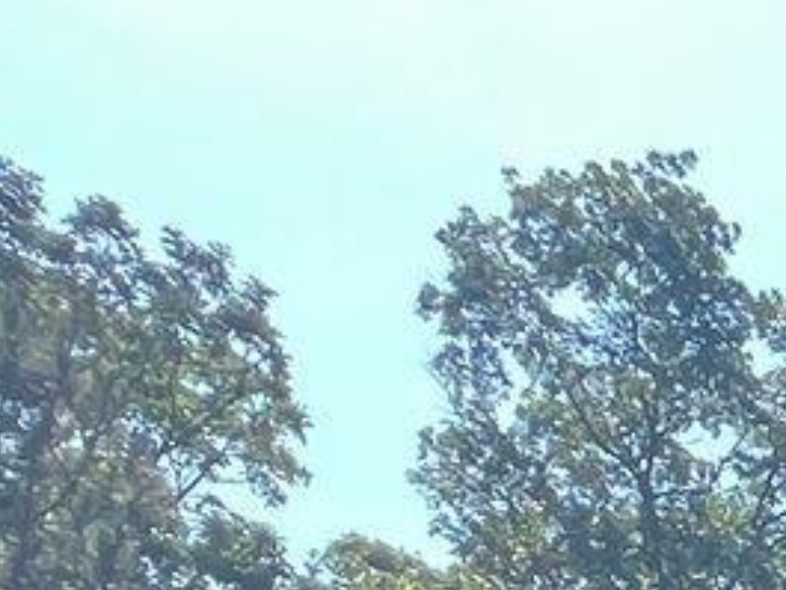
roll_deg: +0.2
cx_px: 1993
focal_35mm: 98
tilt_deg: +2.5
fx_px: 2226
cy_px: 1705
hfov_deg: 13.4
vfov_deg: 10.8
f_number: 1.8
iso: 32
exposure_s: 1/342
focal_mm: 1.57
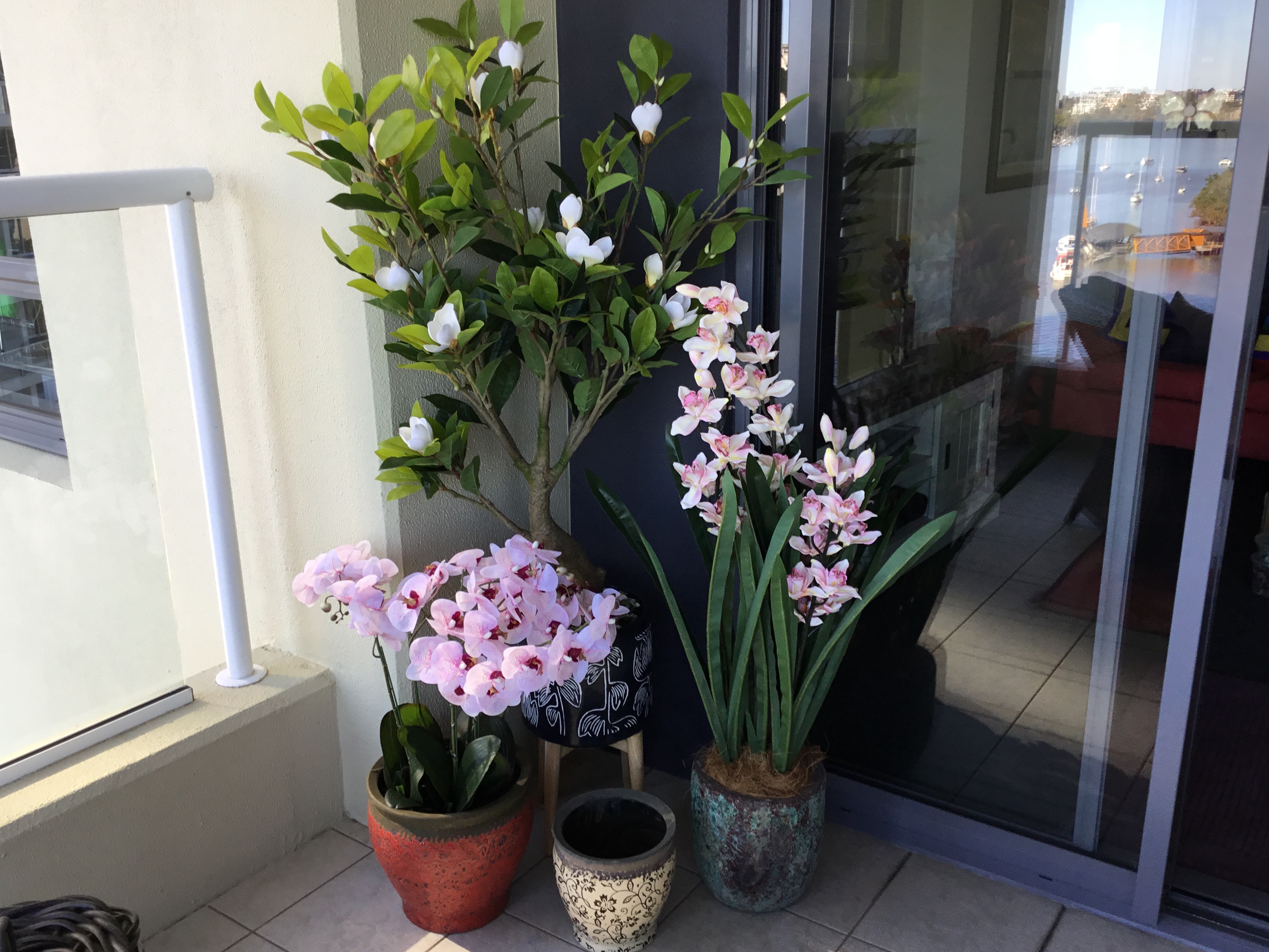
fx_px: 1173
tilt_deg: -17.3
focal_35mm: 32
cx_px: 627
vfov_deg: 44.2
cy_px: 486
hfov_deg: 56.8
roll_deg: +0.1
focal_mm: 3.3
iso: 25
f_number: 2.4
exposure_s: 1/100
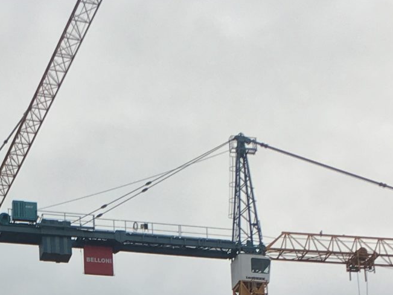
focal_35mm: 114
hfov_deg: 17.0
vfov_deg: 11.9
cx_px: 28
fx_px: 1294
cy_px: 535
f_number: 2.2
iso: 25
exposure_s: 1/1241
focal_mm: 4.15
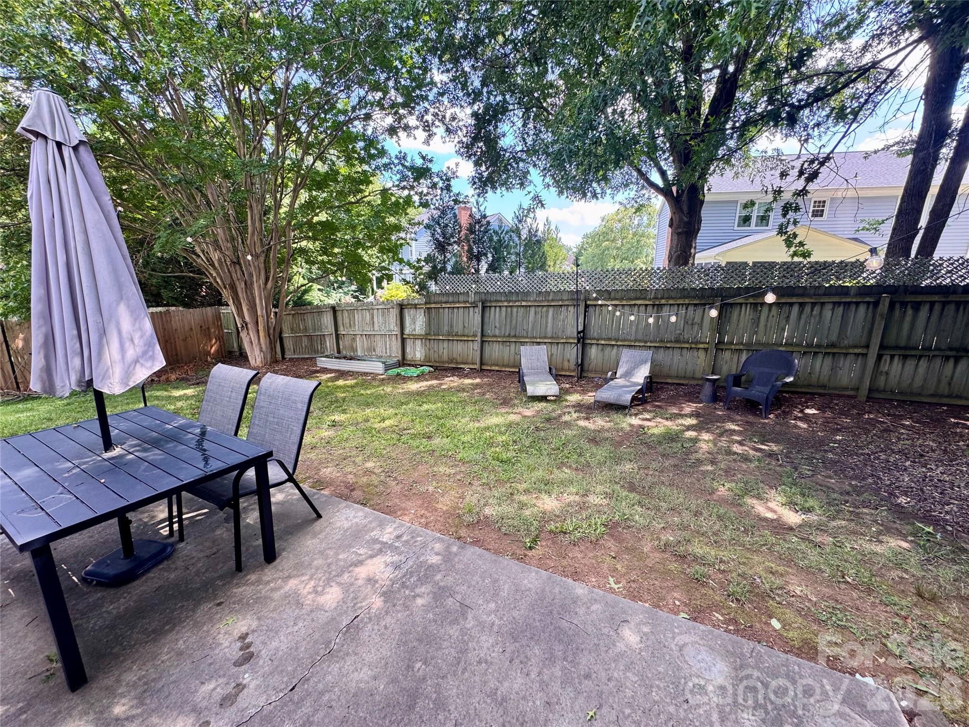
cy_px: 364
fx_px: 392
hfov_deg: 102.1
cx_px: 484
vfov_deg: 85.7
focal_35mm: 14
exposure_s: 1/120
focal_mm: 2.22
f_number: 2.2
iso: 50
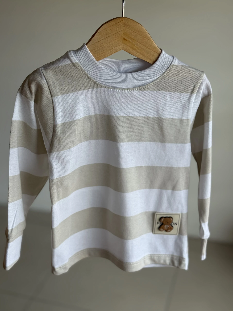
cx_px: 116
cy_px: 156
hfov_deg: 30.3
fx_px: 431
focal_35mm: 48
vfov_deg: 39.7
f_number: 1.78
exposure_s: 1/503
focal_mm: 6.76
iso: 64
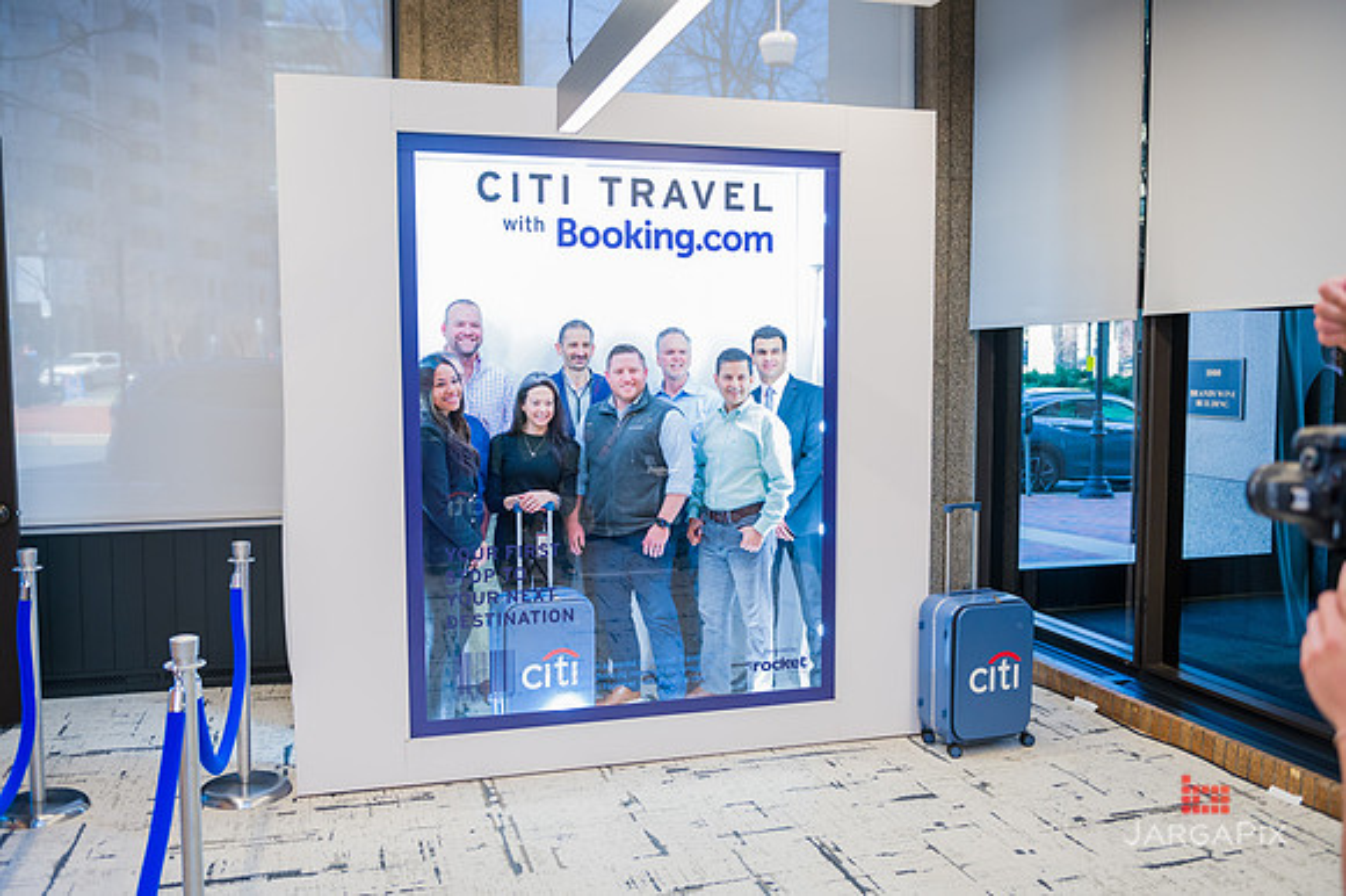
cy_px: 448
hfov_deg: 60.3
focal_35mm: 31
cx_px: 673
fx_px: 1158
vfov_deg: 42.3
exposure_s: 1/200
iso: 1600
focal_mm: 31
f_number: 4
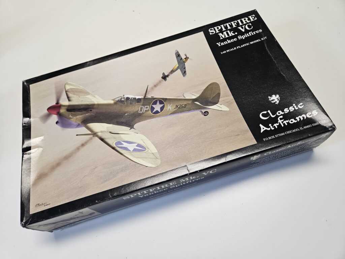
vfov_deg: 58.9
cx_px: 172
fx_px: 229
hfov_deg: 73.9
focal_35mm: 23
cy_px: 130
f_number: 1.8
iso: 200
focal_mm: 5.4
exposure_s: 1/120
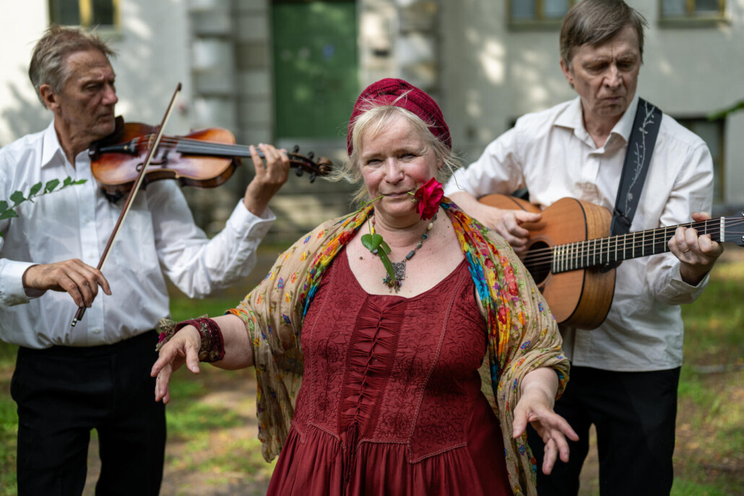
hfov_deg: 39.6
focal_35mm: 50
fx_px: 1033
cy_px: 248
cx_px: 372
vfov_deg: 27.0
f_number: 2.2
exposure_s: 1/500
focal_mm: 50
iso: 64
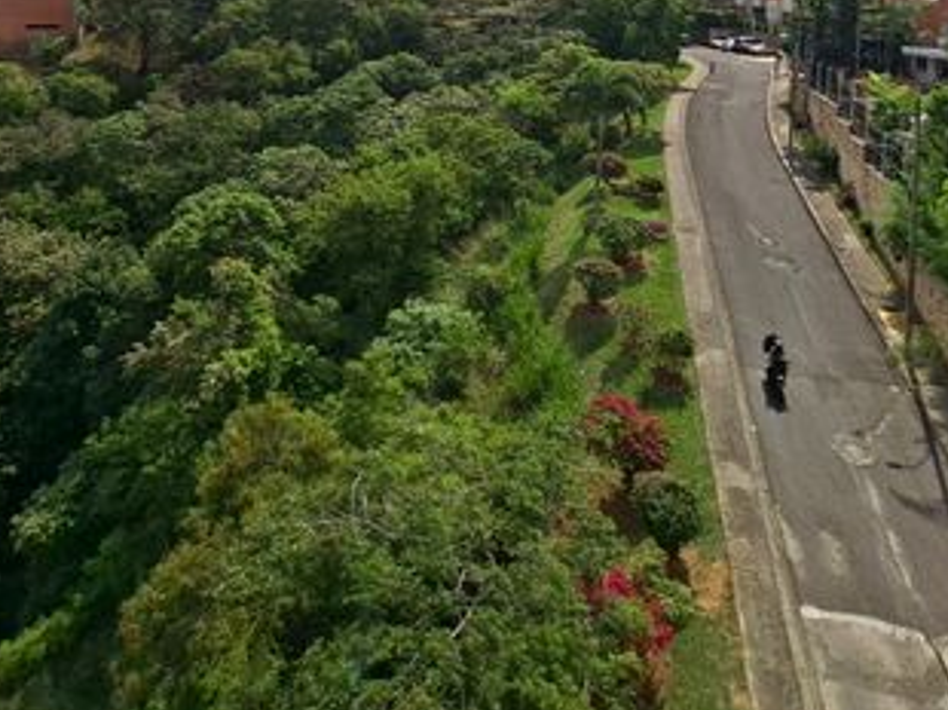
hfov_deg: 63.3
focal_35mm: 28
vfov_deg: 41.3
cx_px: 531
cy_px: -43
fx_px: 766
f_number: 2.2
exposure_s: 1/4032
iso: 40
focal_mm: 1.74
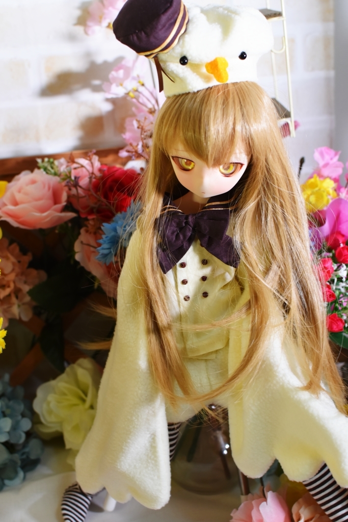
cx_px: 174
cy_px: 261
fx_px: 761
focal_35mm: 52
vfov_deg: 37.8
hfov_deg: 25.8
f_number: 4
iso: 560
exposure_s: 1/60
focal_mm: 35
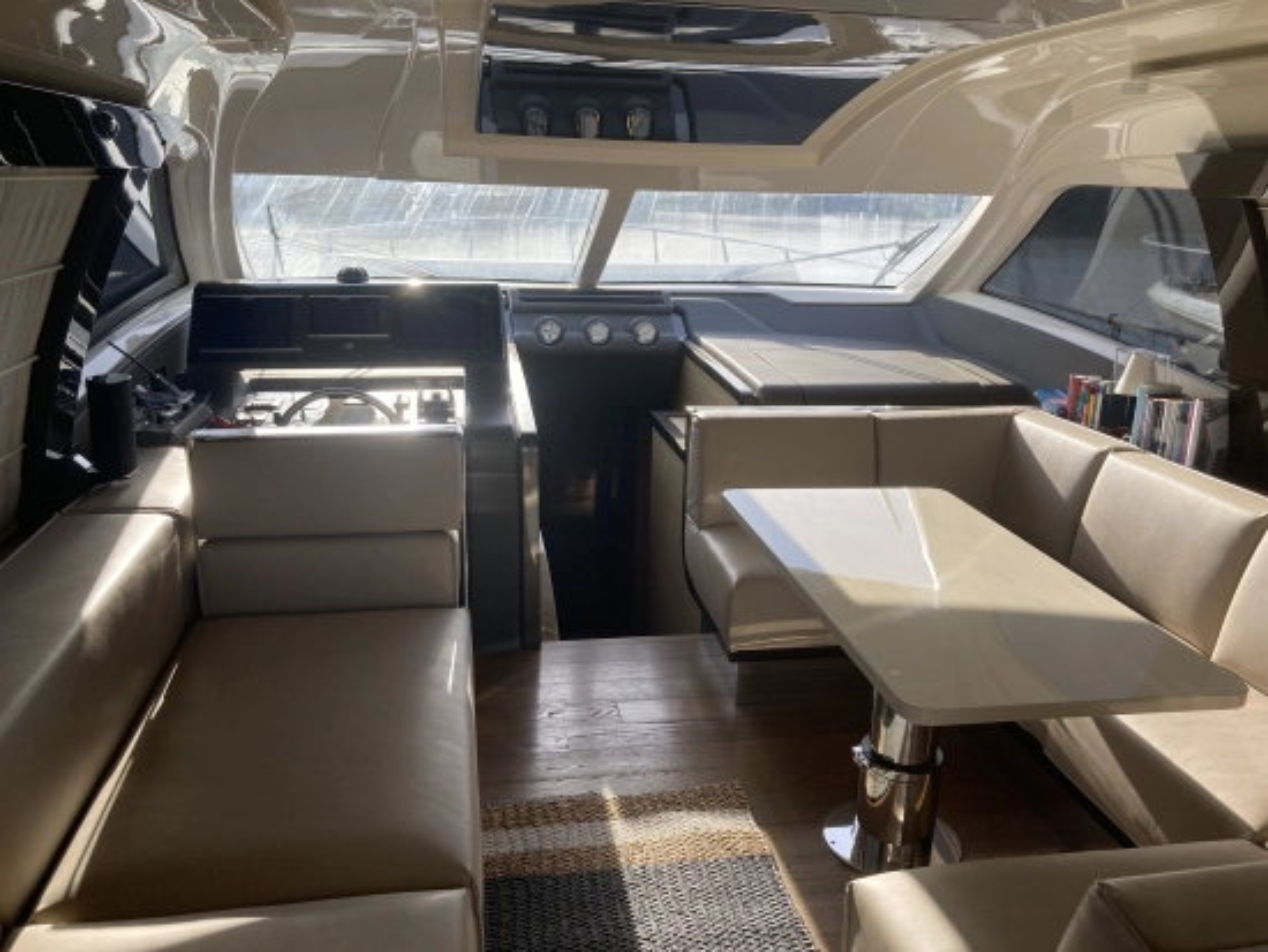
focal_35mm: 28
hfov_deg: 63.4
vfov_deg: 49.8
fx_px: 1026
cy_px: 476
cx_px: 634
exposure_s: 1/466
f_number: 1.8
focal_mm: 3.99
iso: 20
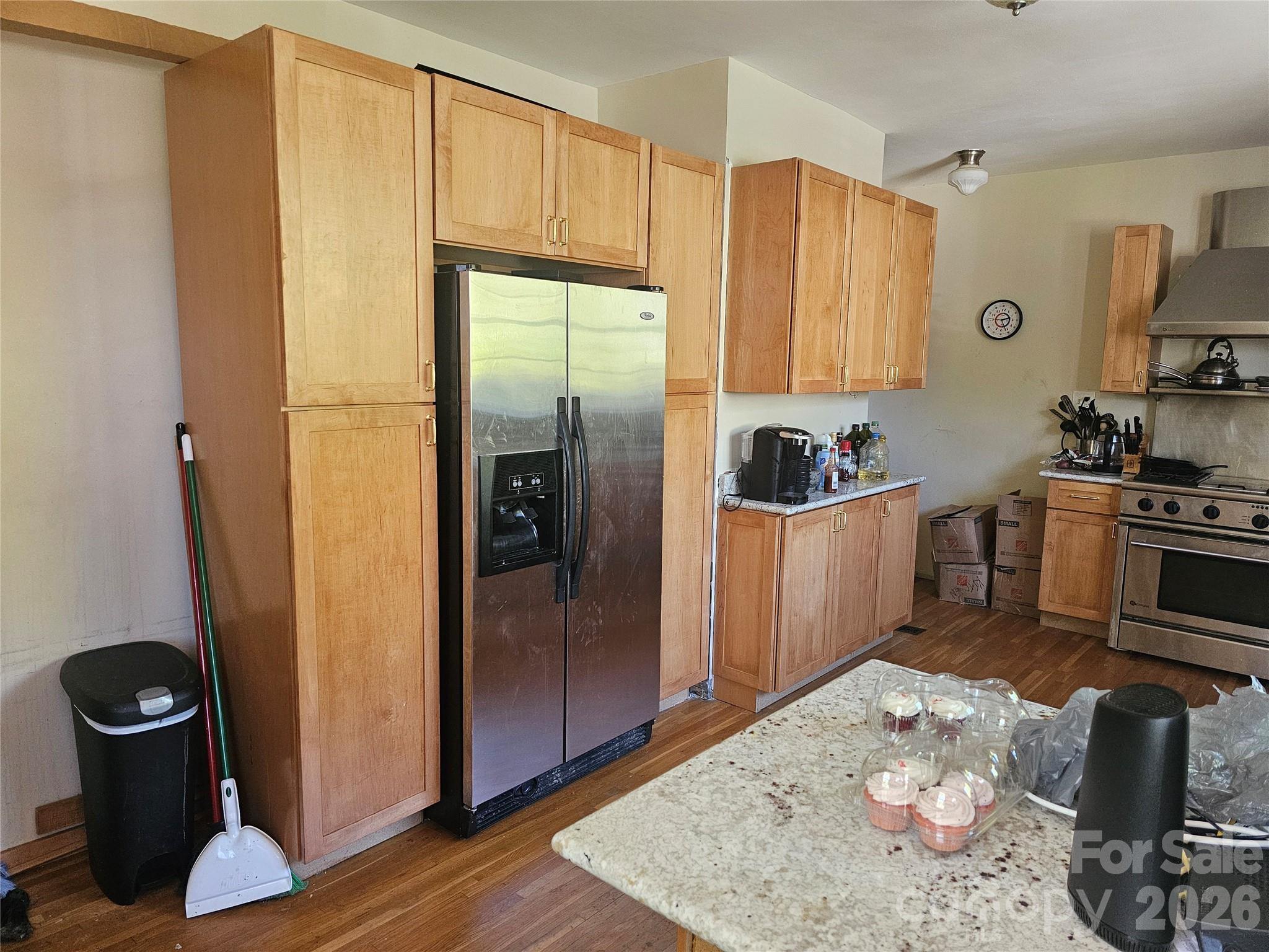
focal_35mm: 23
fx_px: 843
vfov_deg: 58.9
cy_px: 476
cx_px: 634
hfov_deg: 73.9
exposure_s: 1/120
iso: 500
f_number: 1.7
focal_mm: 6.3
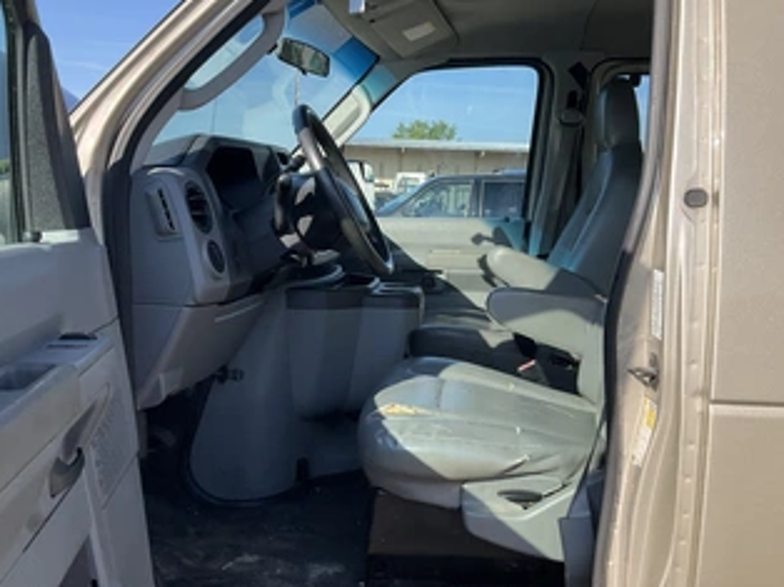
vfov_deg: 38.6
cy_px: 310
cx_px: 335
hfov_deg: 50.0
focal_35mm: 37
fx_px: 837
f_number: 1.8
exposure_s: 1/749
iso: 25
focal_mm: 3
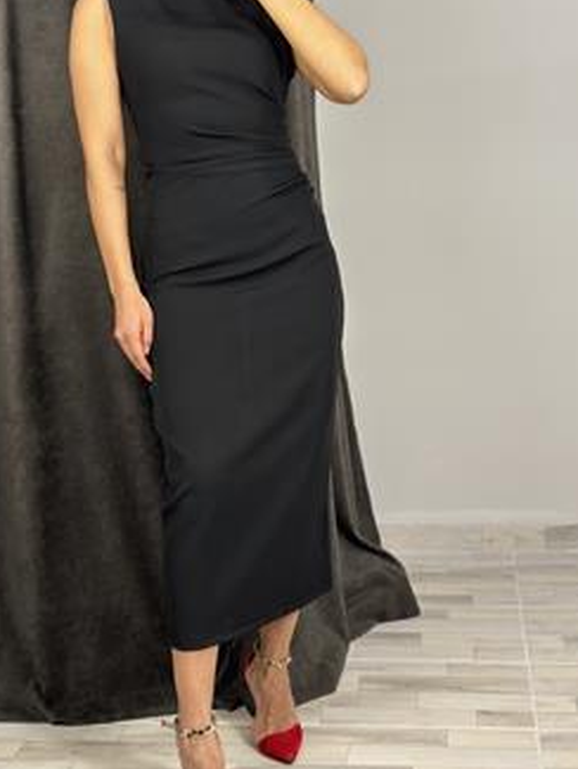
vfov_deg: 31.5
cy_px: 290
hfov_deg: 24.0
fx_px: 1357
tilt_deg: -28.1
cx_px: 261
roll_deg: +2.4
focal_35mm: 61
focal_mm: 6.86
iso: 200
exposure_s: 1/100
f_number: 1.78
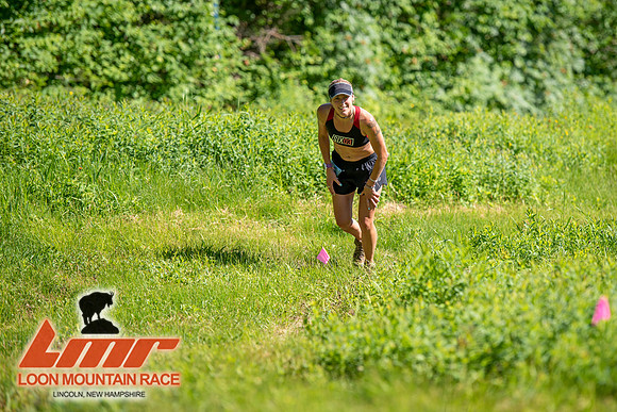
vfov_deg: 6.6
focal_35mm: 207
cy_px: 168
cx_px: 365
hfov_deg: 9.9
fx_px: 3548
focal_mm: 175
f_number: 3.5
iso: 100
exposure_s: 1/640
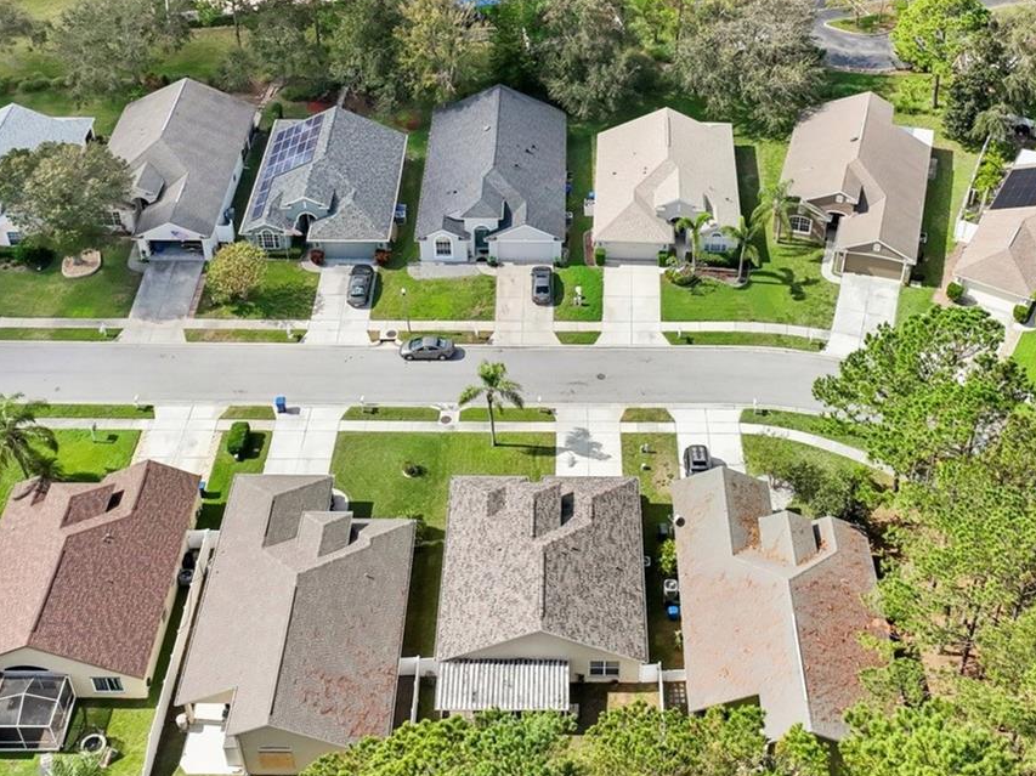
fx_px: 1346
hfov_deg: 42.1
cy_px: 226
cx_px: 559
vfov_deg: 31.8
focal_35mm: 45
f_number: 2.8
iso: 400
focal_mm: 12.3
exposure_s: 1/5000
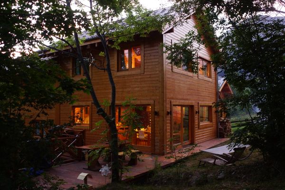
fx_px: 237
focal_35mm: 30
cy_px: 95
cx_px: 142
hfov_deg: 61.9
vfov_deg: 43.6
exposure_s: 1/60
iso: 1600
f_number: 3.2
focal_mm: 20
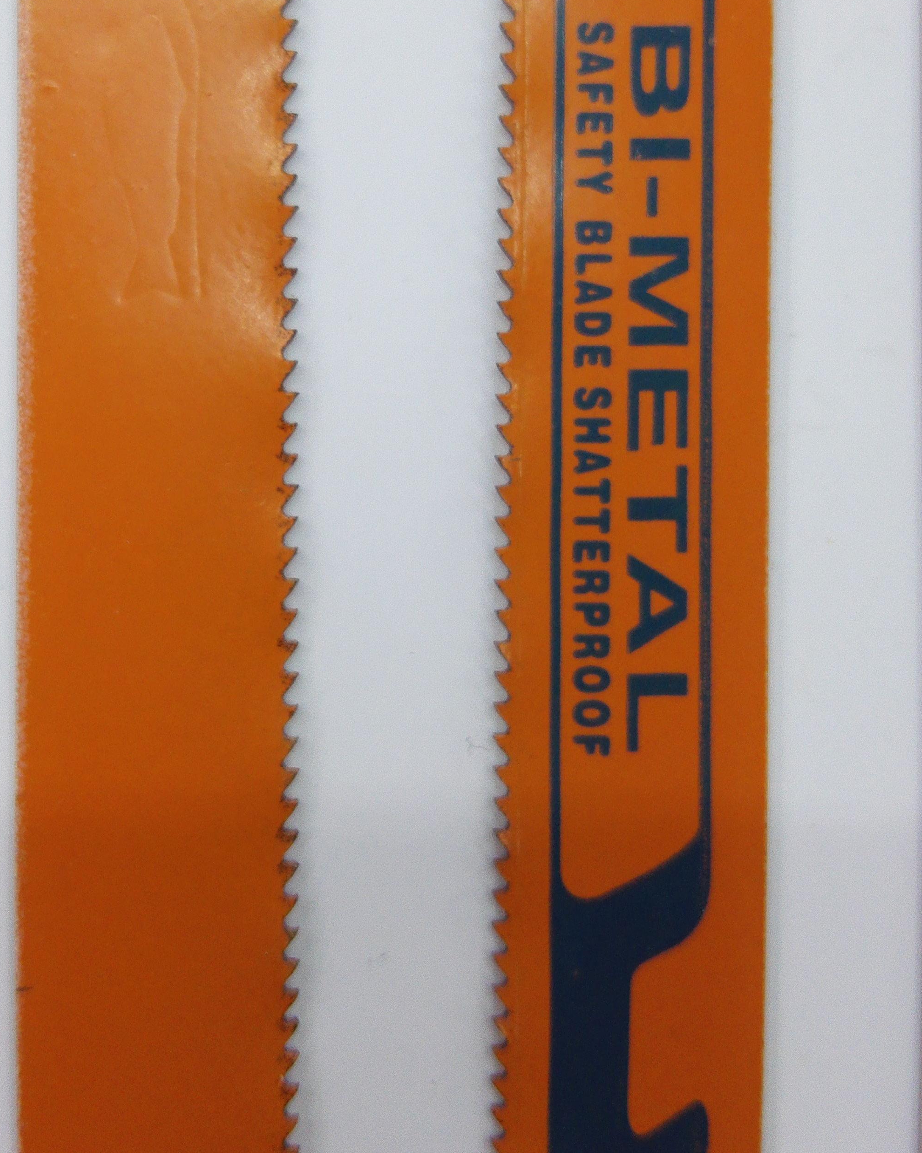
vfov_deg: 38.9
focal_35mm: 47
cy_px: 347
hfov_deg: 31.9
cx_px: 329
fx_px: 1603
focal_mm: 3.8
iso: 125
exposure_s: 1/33.4
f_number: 2
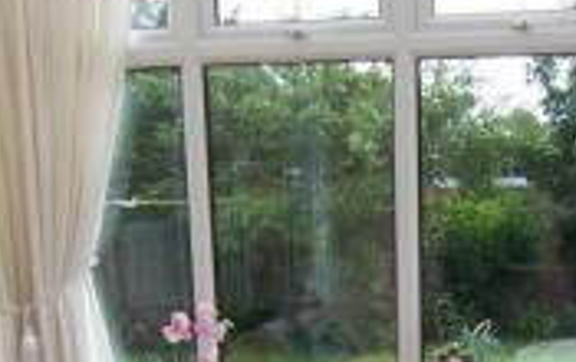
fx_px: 1274
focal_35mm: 81
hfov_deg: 25.2
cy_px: 564
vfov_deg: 14.9
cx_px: 433
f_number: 5.6
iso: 64
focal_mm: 3.8
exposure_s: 1/100
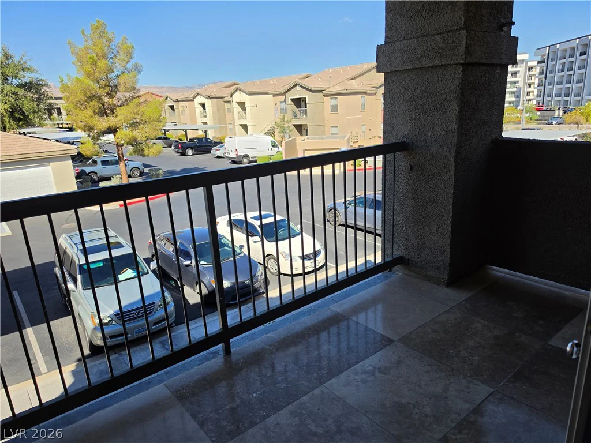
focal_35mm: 23
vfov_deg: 58.9
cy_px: 222
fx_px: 393
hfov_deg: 73.9
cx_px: 296
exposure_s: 1/6806
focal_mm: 6.5
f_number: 1.4
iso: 64
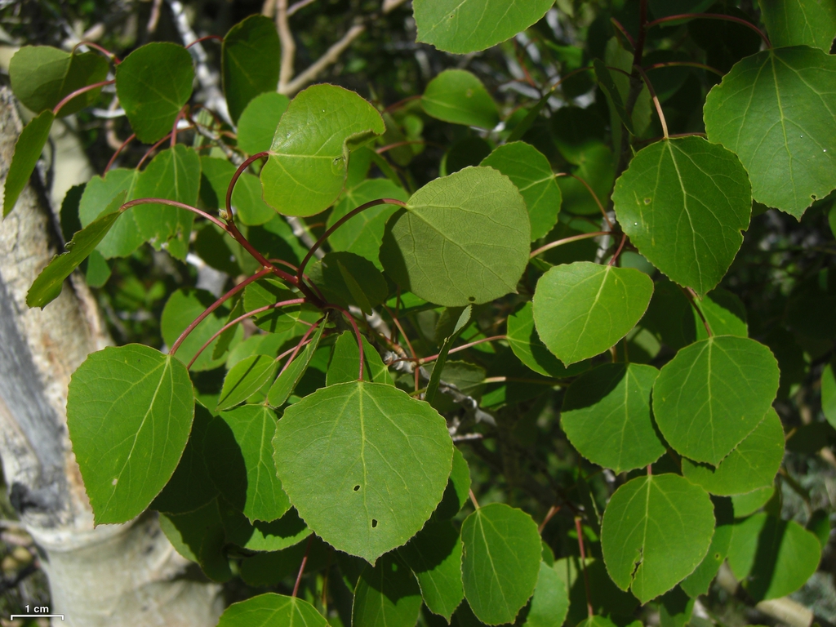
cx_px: 418
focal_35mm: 38
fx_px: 918
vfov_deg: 37.7
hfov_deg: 49.0
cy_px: 314
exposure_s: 1/200
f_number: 8
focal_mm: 7.9
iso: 80
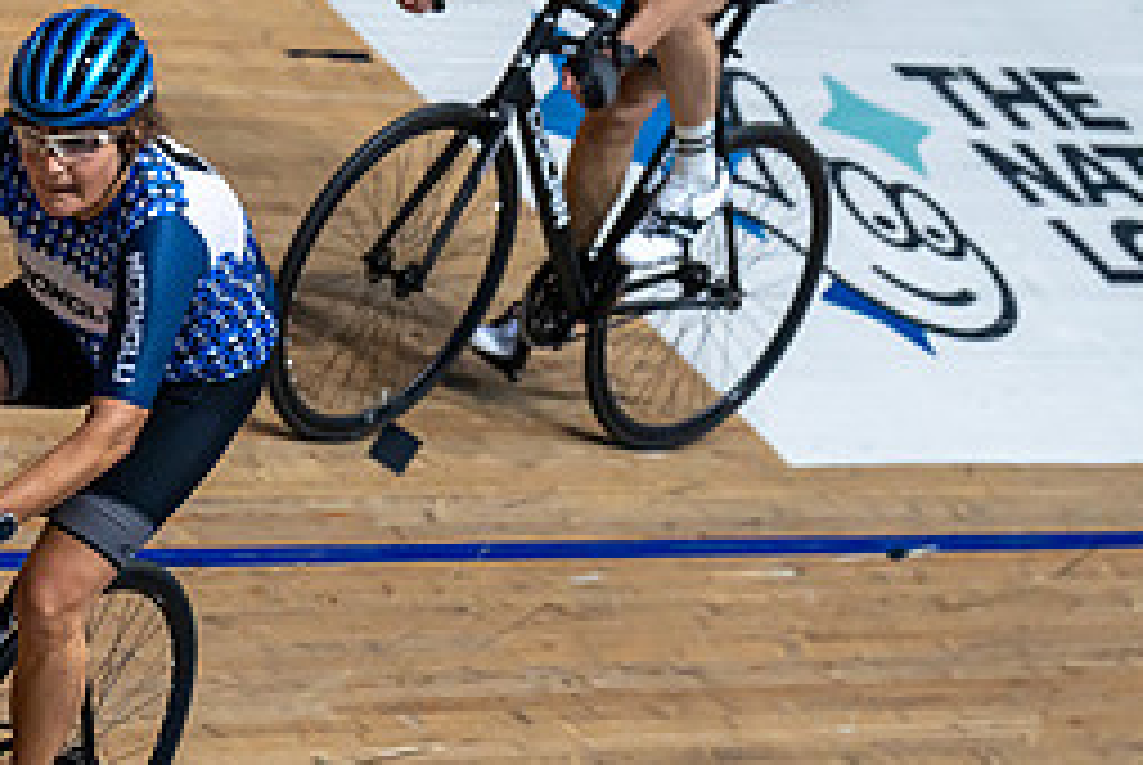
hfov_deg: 6.7
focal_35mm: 308
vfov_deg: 4.5
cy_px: 200
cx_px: 32
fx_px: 9790
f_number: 2.8
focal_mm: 135
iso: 3200
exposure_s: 1/1000
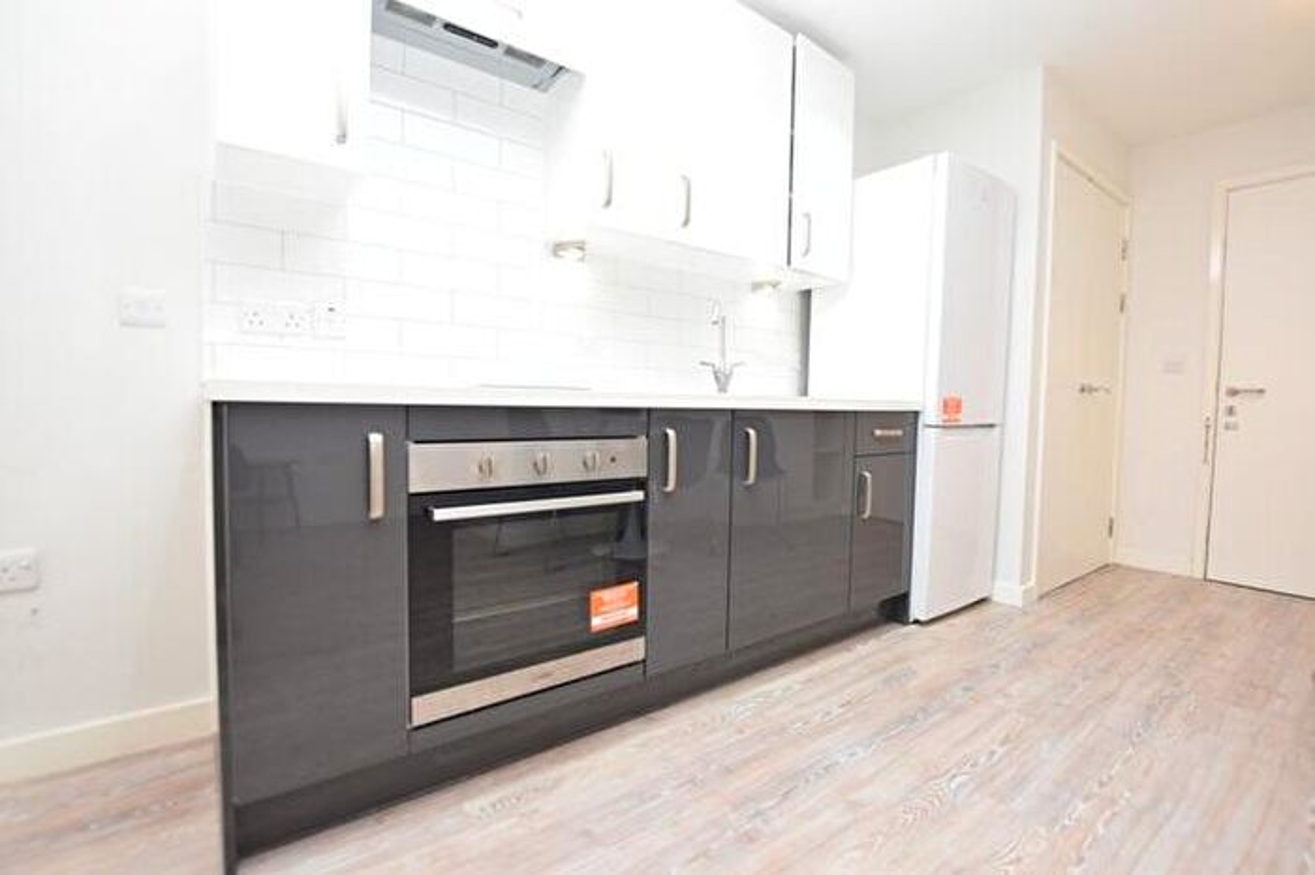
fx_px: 602
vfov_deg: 72.0
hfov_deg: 95.0
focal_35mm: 16
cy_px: 438
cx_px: 658
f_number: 4.5
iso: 800
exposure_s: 1/100
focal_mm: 11
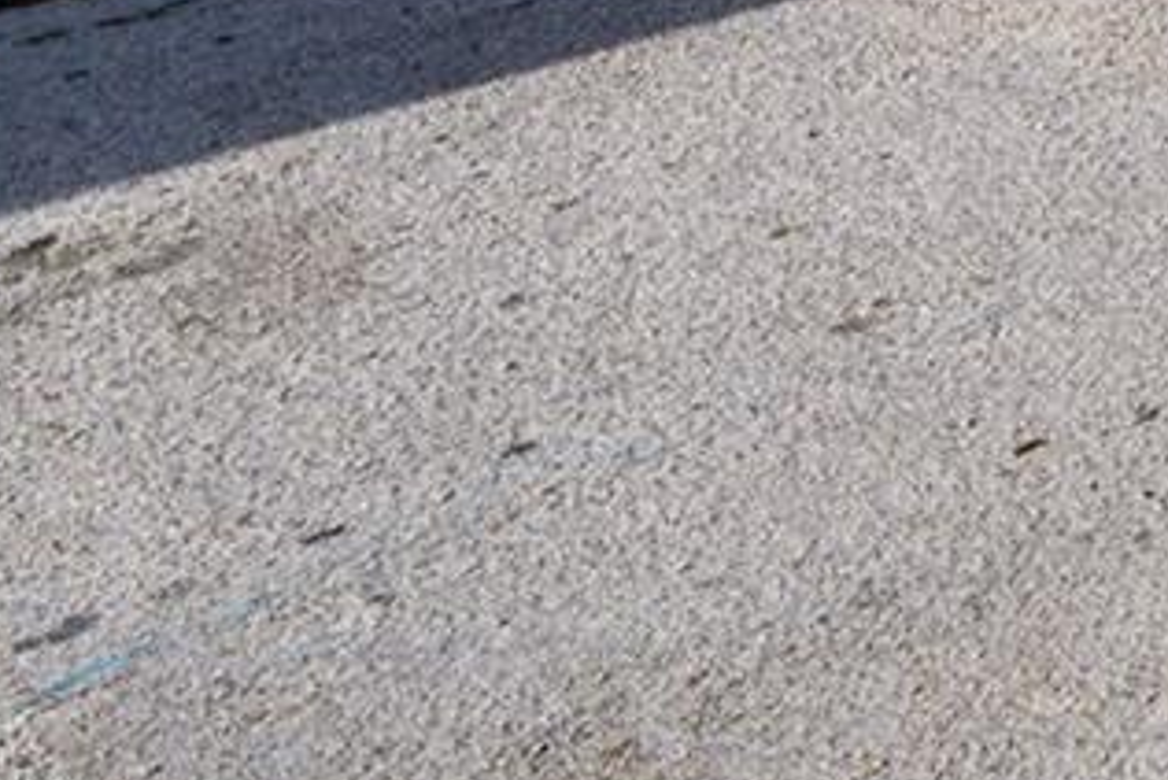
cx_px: 2791
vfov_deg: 12.9
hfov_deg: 15.0
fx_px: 2629
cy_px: -1098
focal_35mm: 81
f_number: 9
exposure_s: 1/400
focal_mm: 16
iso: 200
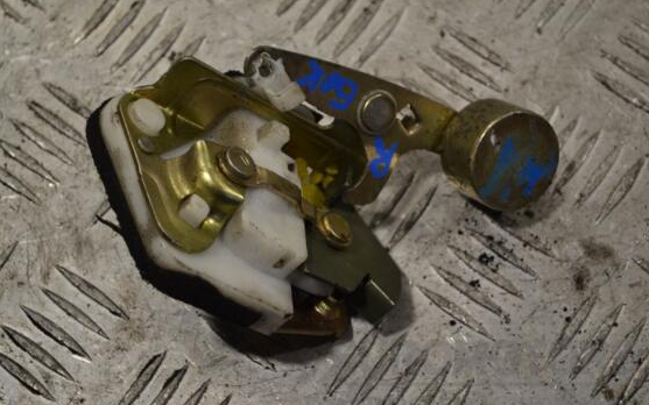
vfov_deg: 14.4
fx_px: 1601
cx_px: 311
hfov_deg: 22.9
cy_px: 202
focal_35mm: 91
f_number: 5.6
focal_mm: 55
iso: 320
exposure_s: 1/125
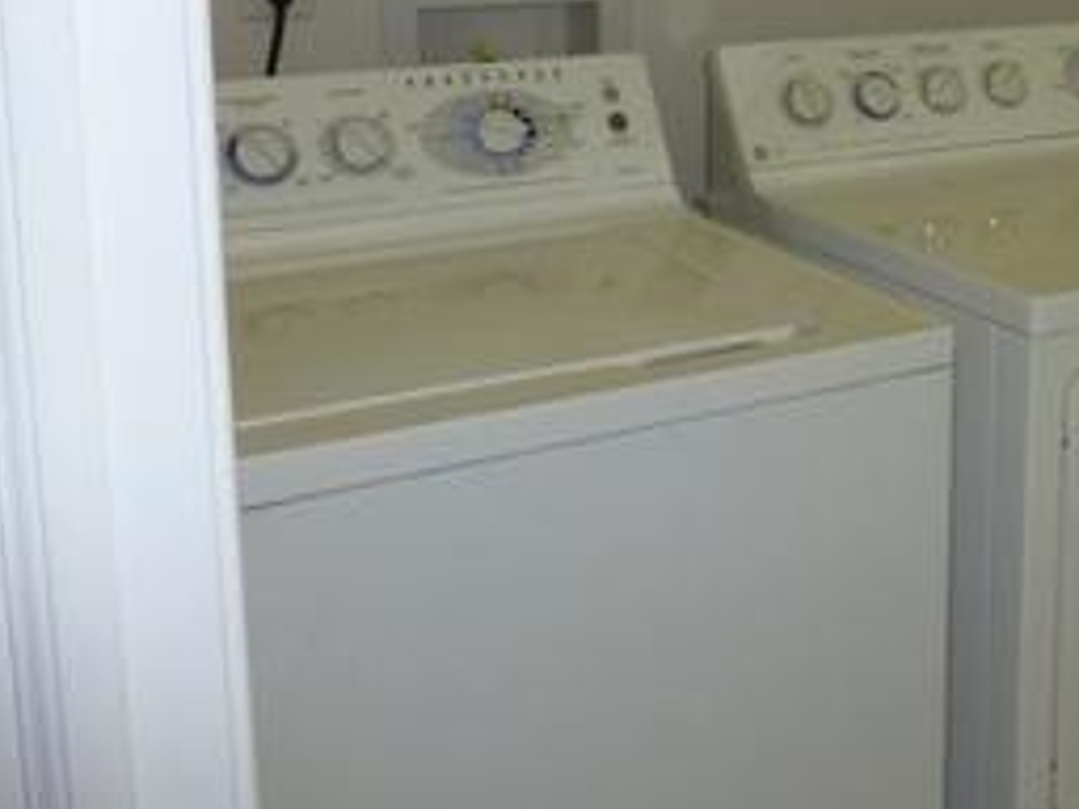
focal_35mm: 60
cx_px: 1258
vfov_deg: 24.0
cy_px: 152
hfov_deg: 28.5
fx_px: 1870
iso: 125
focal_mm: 4.3
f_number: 3.3
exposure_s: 1/60
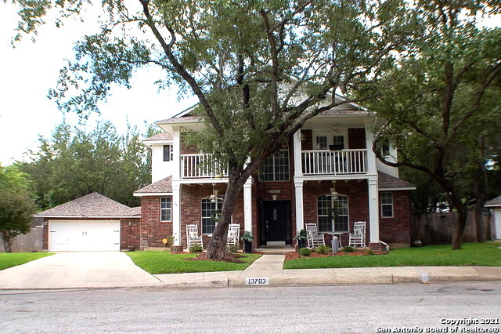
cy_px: 167
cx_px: 250
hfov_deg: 49.6
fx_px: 542
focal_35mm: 39
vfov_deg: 34.2
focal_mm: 26
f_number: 6.3
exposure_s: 1/160
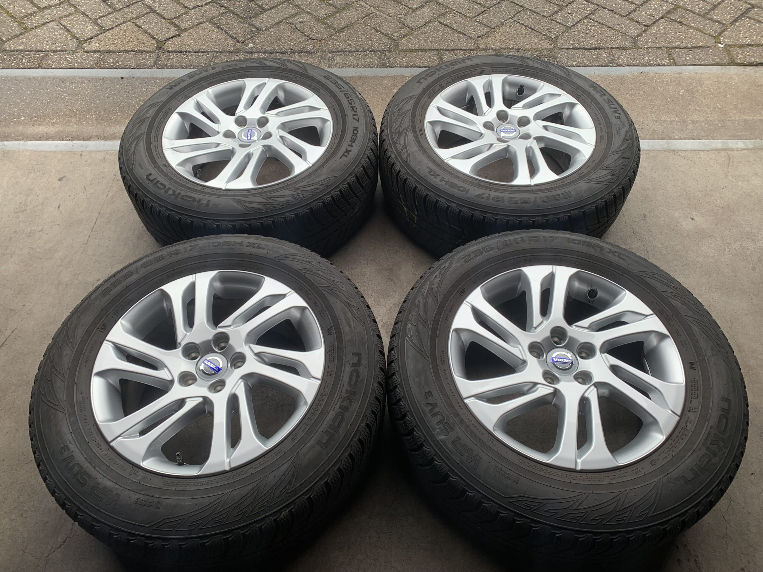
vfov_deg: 53.1
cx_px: 382
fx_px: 573
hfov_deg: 67.3
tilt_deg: -53.4
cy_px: 286
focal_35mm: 26
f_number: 1.8
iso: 25
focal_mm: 4.25
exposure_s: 1/397
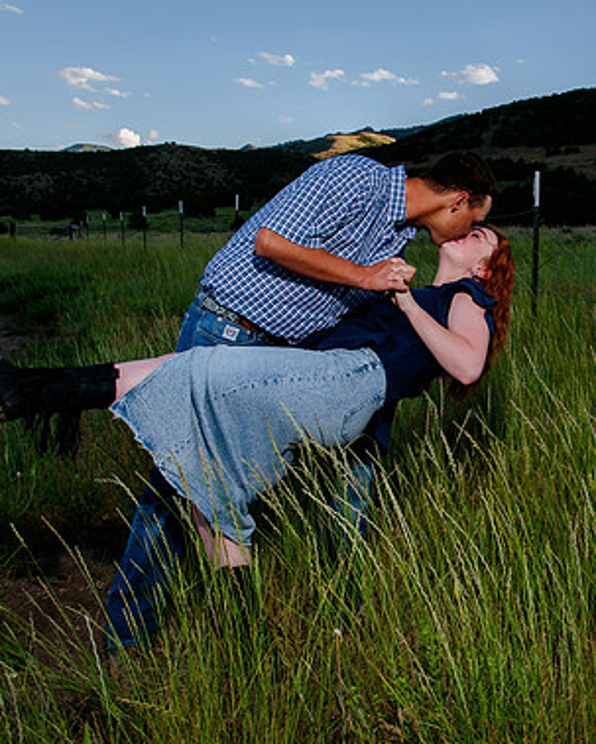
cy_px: 342
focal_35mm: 46
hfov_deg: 32.3
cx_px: 427
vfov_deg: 40.3
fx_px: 1013
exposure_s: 1/200
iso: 160
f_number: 8
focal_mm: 24
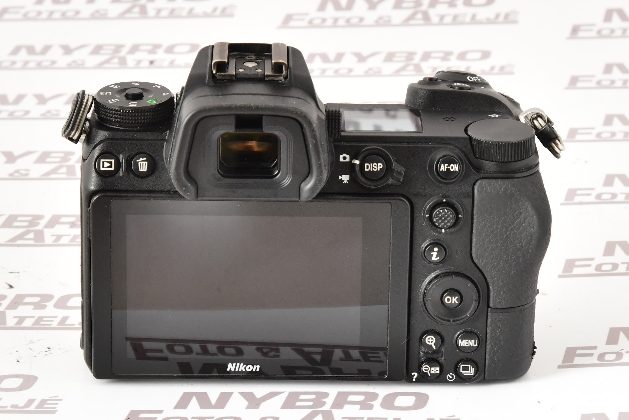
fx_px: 1363
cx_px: 314
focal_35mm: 78
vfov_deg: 17.5
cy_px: 210
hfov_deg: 26.0
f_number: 13
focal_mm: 78
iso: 1600
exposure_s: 1/160
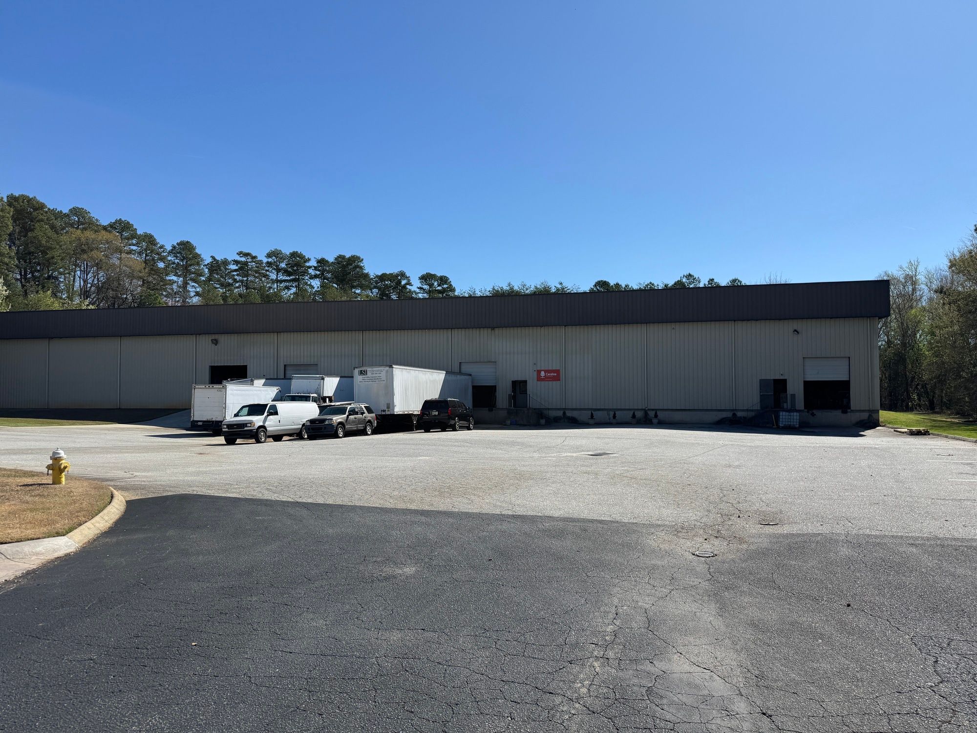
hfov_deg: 71.6
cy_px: 366
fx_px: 677
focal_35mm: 24
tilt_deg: +2.5
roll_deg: -0.1
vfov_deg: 56.8
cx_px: 488
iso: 80
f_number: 1.78
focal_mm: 6.76
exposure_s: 1/5348
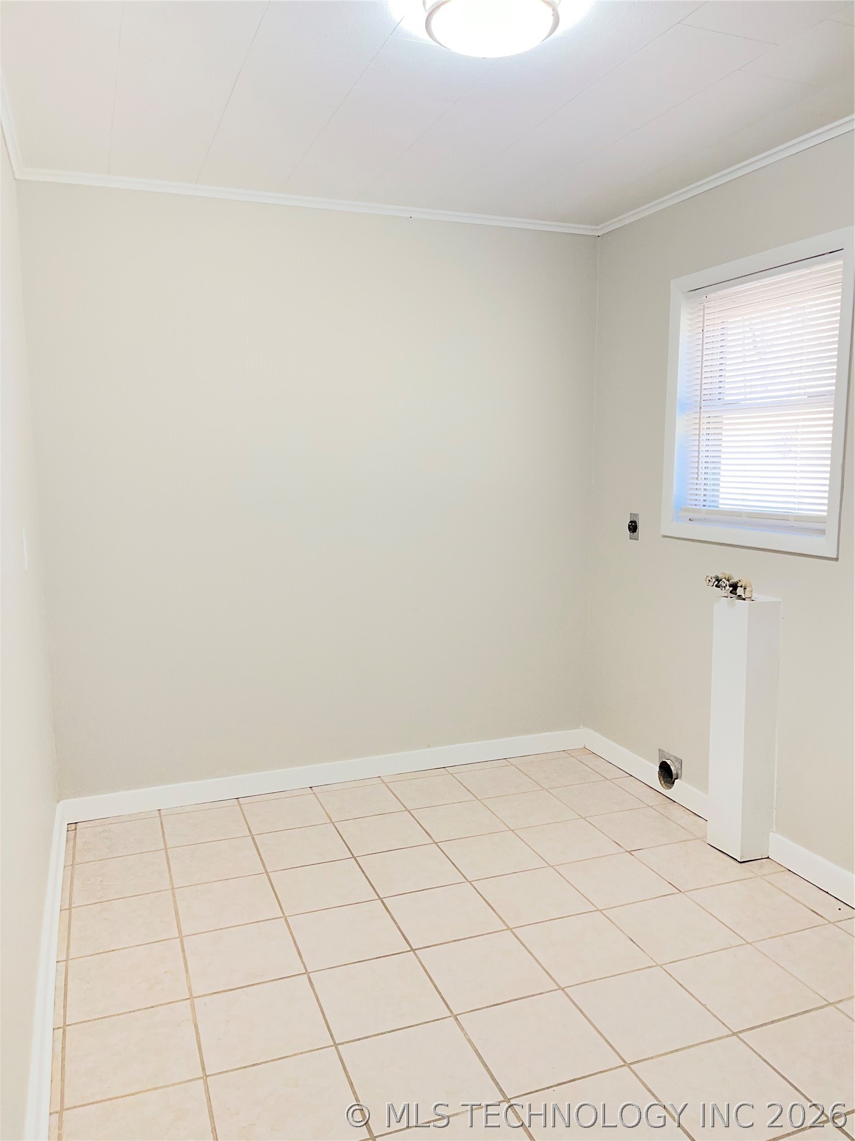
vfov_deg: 67.3
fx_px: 856
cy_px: 570
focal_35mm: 26
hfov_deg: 53.1
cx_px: 428
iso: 125
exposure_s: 1/120
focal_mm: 5.1
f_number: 1.6
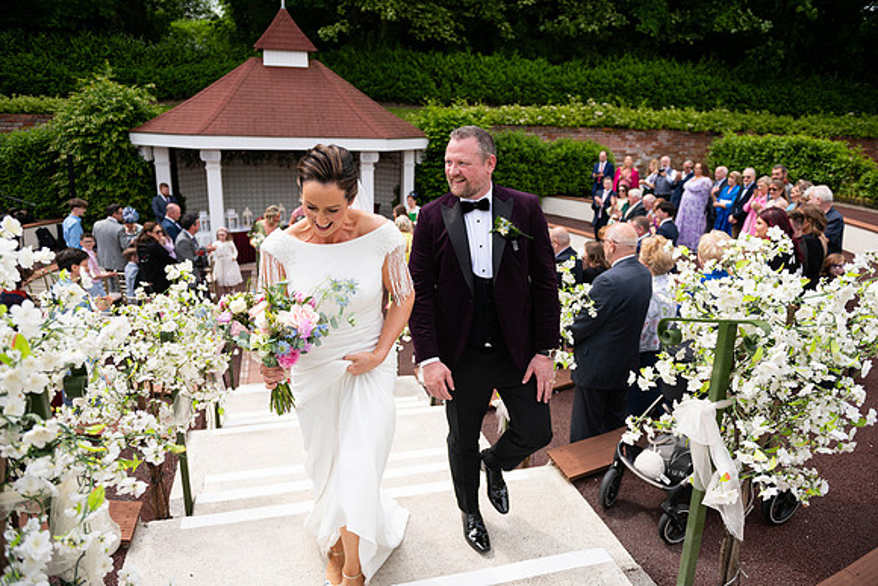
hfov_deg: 73.7
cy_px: 293
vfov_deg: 53.2
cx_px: 439
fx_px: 585
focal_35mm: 24
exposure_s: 1/2500
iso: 250
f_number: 3.5
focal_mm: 24
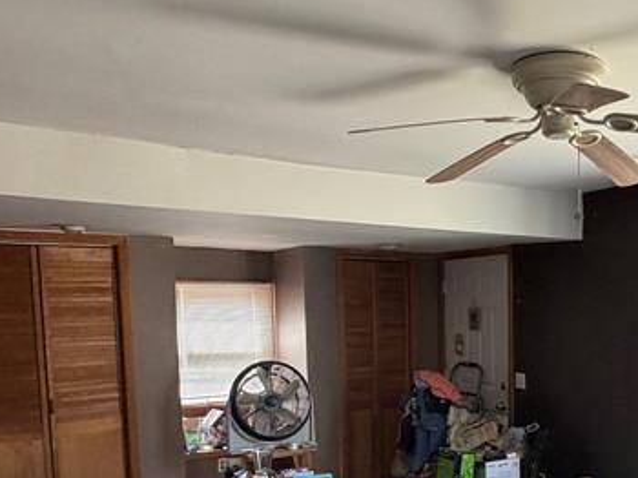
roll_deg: +0.7
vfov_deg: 34.1
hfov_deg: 43.3
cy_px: 379
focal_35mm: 41
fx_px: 755
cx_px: 525
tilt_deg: -5.2
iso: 250
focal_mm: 2.22
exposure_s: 1/121
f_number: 2.2
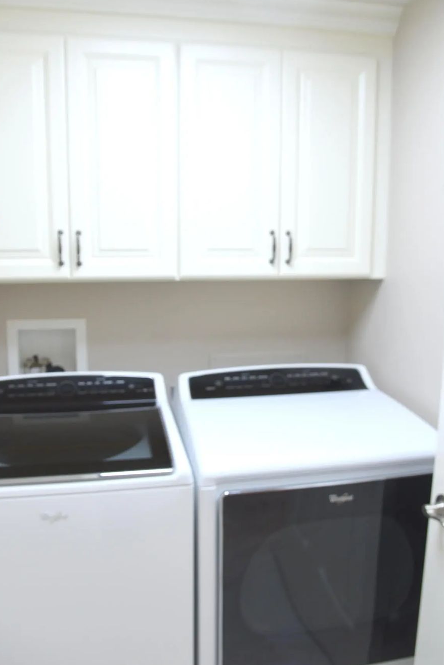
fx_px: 517
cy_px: 316
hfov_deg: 46.4
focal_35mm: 28
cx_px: 205
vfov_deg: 65.4
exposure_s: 1/80
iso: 400
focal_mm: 24
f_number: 4.5
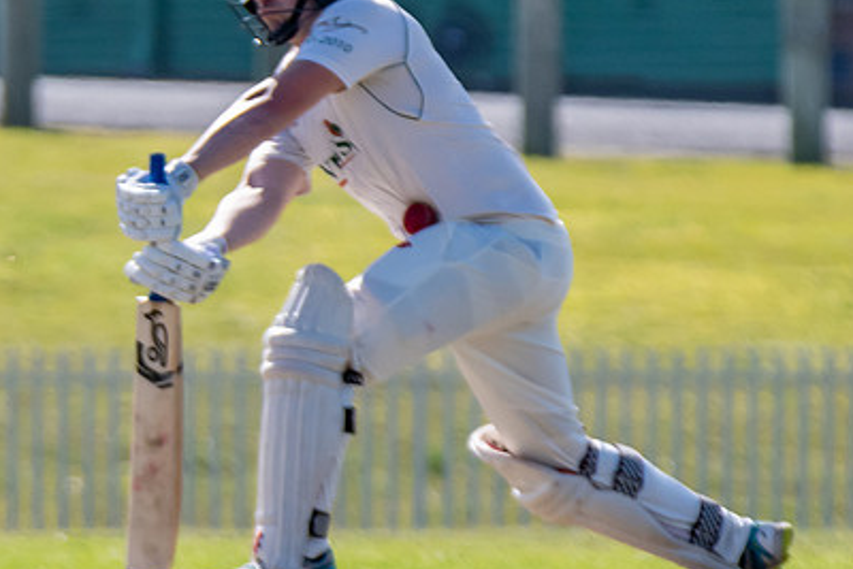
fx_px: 31500
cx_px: 107
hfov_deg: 1.6
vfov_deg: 1.0
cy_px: 284
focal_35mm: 1329
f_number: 7.1
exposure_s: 1/2500
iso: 640
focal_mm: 380
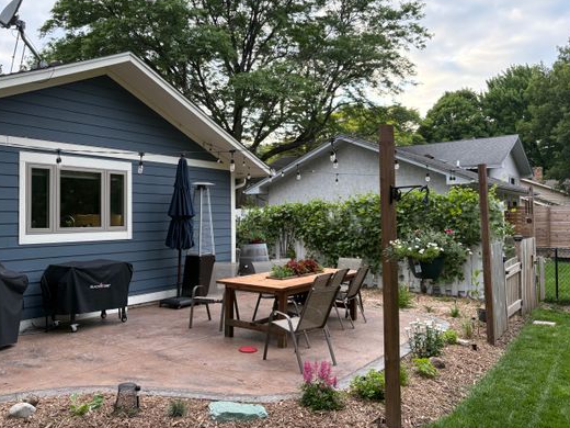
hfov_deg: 59.9
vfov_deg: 46.7
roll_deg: +0.1
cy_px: 195
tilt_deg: +2.0
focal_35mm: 30
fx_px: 494
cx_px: 264
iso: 125
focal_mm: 5.96
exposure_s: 1/240
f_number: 1.6
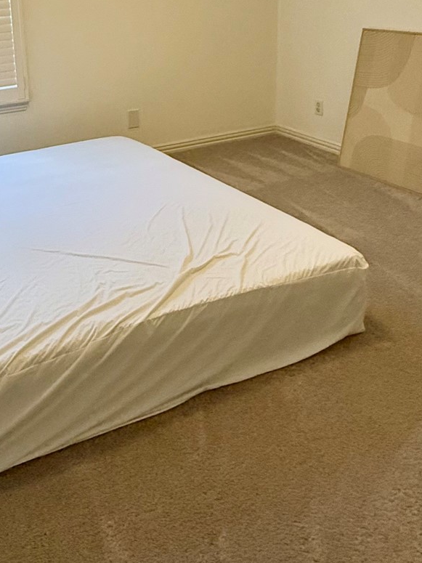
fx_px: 602
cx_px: 80
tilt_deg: -12.5
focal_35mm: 37
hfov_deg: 37.2
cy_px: 102
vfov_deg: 47.1
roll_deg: +2.9
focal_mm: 2.22
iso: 320
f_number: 2.2
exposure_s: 1/120
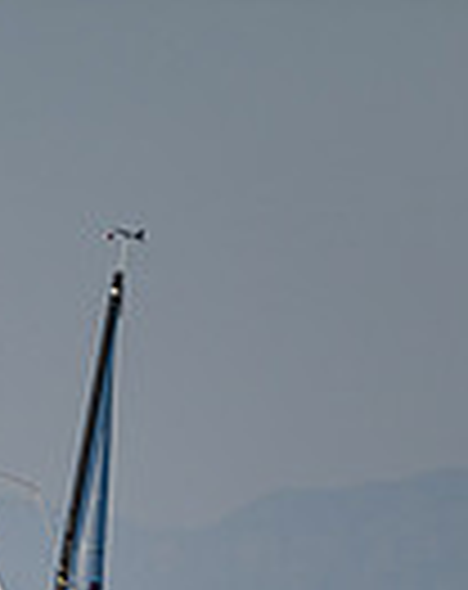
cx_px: -338
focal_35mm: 1940
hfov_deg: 0.8
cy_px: 1009
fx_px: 33746
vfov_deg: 1.0
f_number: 5.6
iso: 400
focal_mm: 400
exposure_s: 1/4000
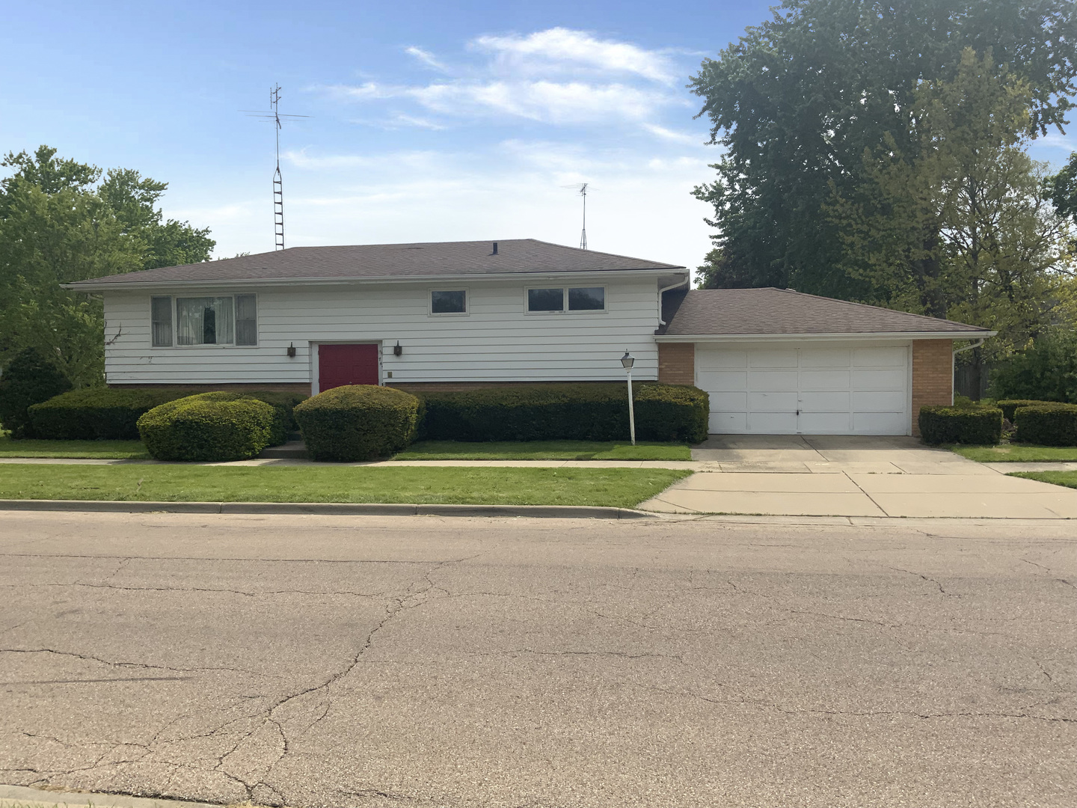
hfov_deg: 61.7
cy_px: 404
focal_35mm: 29
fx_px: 902
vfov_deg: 48.2
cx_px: 538
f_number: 1.8
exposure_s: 1/3125
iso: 20
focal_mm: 3
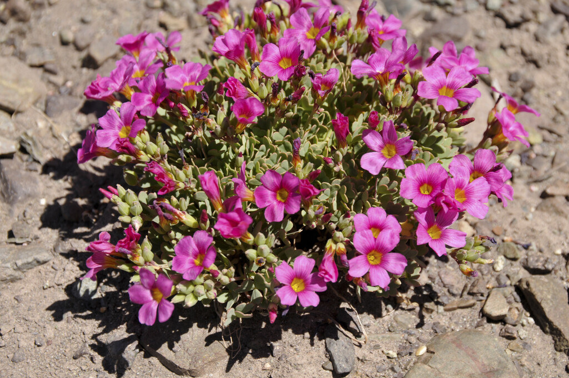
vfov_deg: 11.1
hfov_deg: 16.7
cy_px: 189
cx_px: 284
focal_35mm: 123
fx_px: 1942
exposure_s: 1/125
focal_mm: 82
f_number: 9
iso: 250
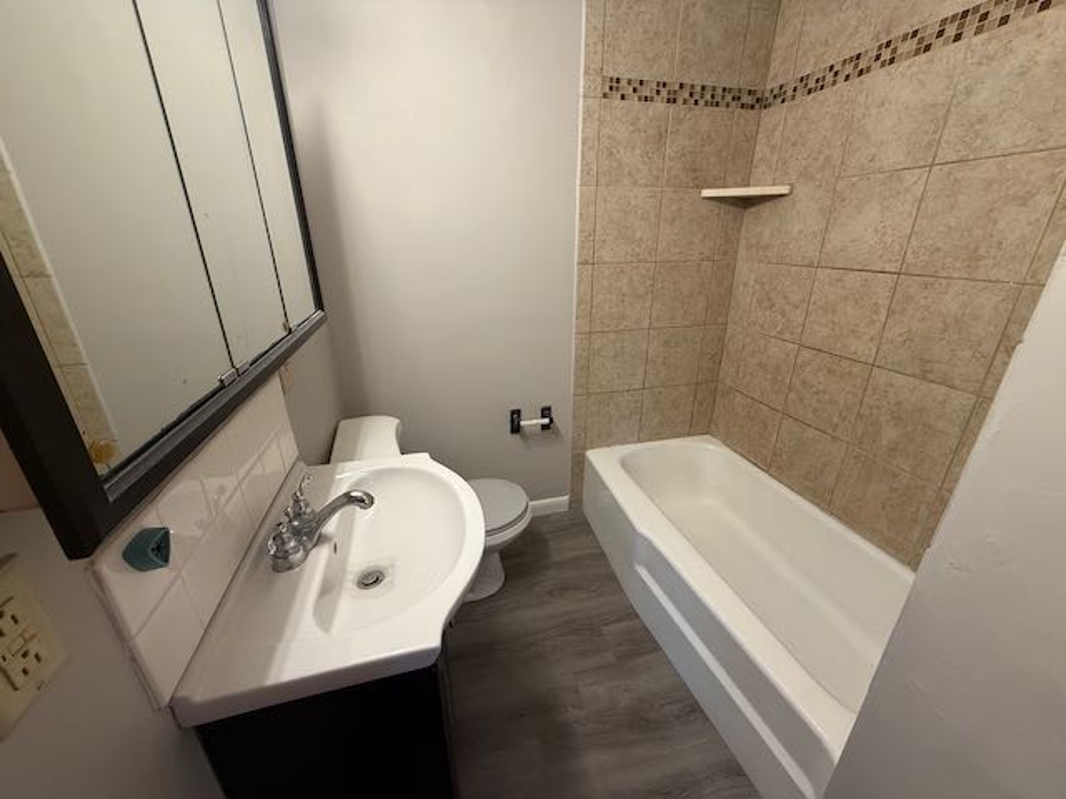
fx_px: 431
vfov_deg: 85.7
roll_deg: +0.4
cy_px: 400
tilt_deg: -20.8
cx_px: 533
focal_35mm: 14
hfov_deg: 102.1
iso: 320
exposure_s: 1/120
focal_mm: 2.22
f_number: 2.2
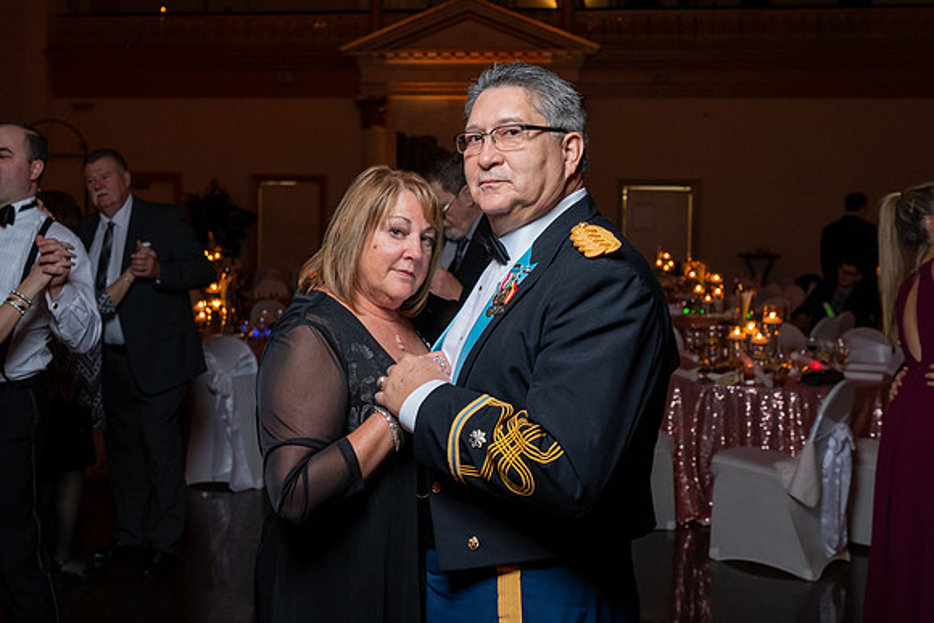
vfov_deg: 29.7
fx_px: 1169
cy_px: 233
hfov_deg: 43.5
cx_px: 408
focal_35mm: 45
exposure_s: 1/200
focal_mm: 35
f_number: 4
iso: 2000
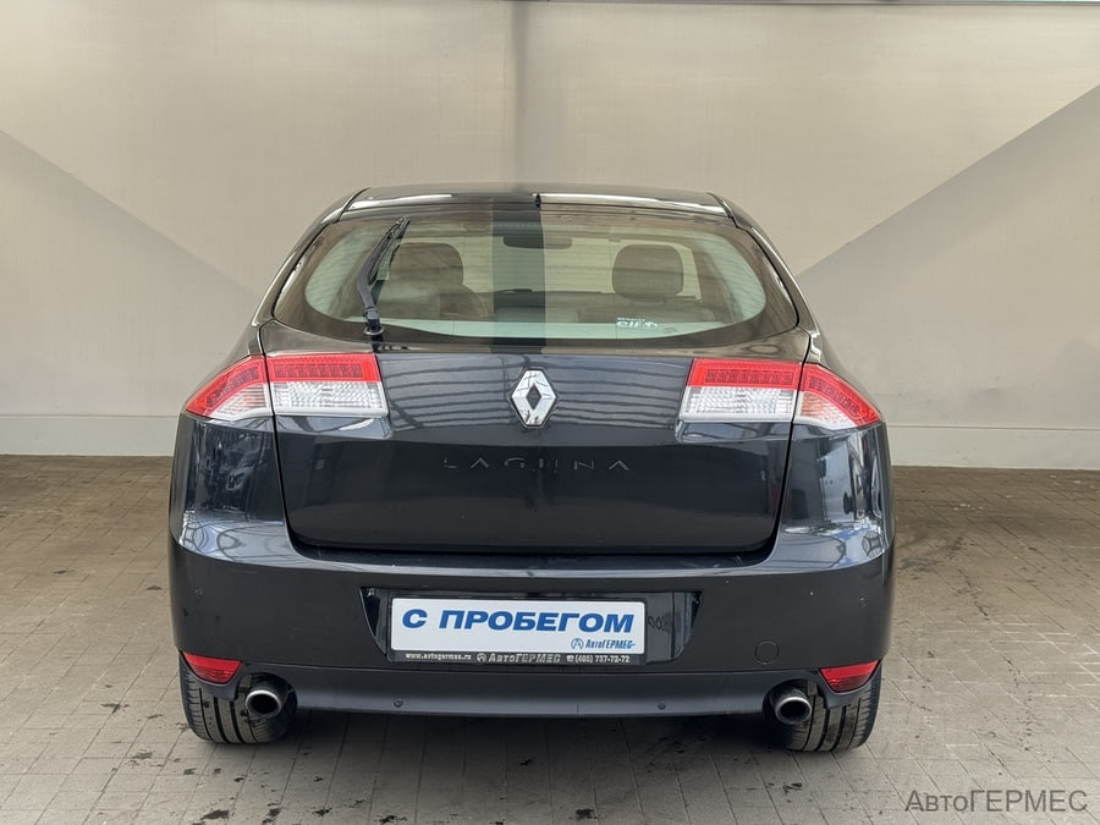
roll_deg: -2.0
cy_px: 412
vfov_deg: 30.3
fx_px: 1525
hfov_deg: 39.7
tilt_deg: -10.5
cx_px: 550
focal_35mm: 48
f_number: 1.78
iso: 64
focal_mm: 6.76
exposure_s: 1/358
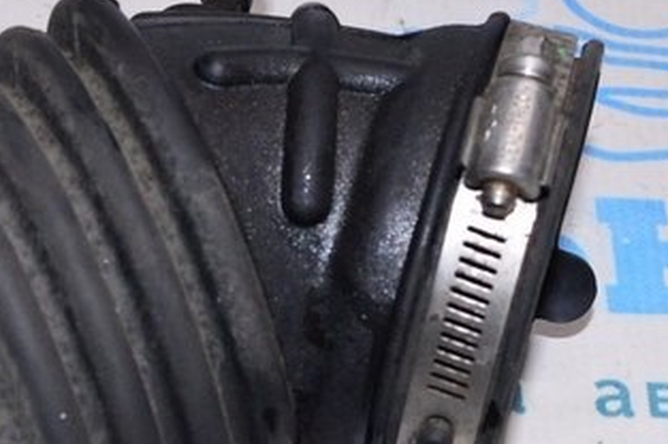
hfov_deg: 18.9
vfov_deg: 12.7
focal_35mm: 108
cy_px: 221
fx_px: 2002
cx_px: 252
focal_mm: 22
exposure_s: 1/200
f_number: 8
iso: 1600
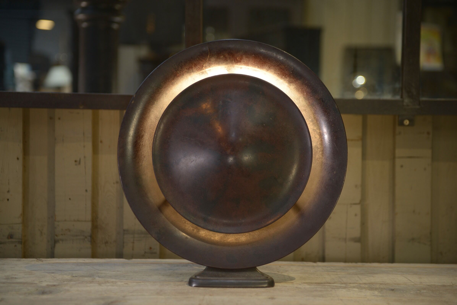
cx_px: 228
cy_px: 152
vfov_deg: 23.4
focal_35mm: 58
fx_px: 736
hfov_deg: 34.5
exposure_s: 1/50
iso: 320
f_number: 2.8
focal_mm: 58
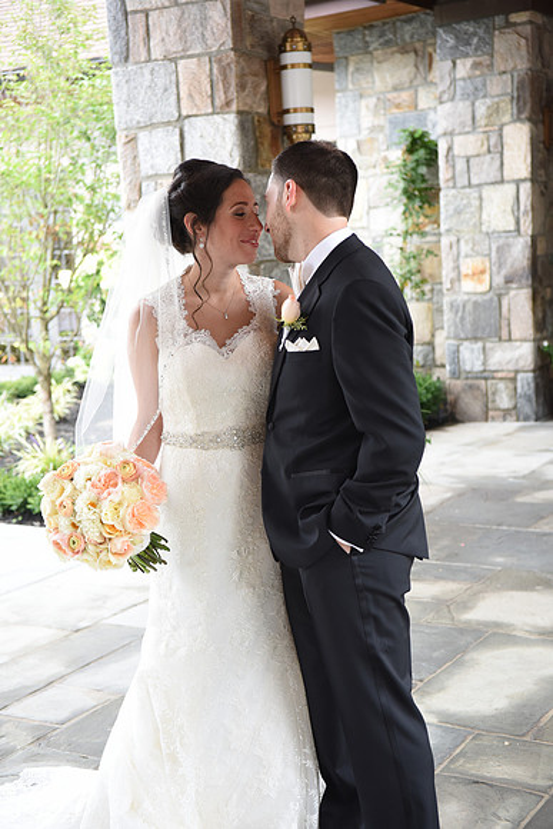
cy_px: 414
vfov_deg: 36.2
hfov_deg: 24.6
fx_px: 1266
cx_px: 276
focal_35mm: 55
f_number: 4.5
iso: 1000
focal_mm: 55
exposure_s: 1/200
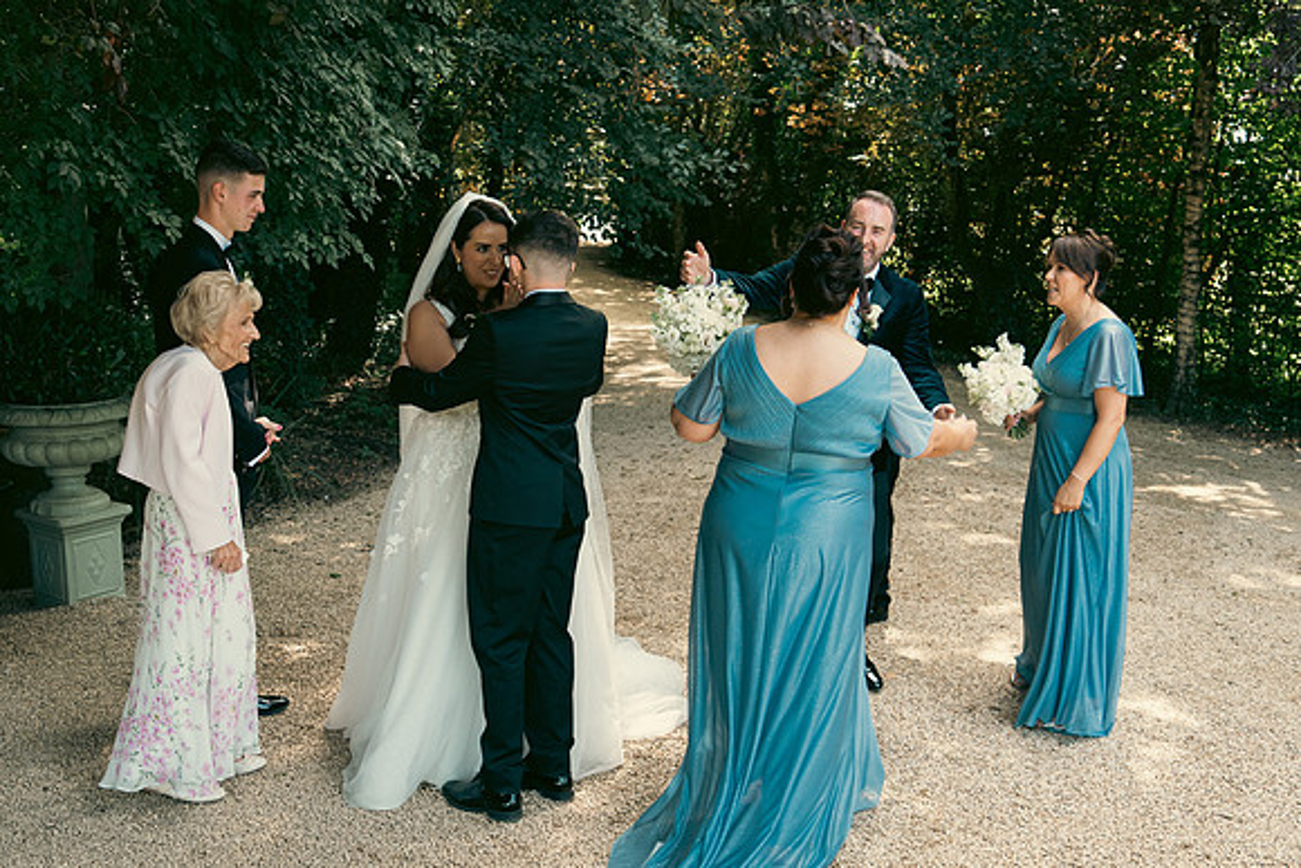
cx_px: 650
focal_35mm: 36
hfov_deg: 53.1
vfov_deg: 36.9
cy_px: 434
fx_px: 1301
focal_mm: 24
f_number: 3.5
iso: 320
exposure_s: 1/200
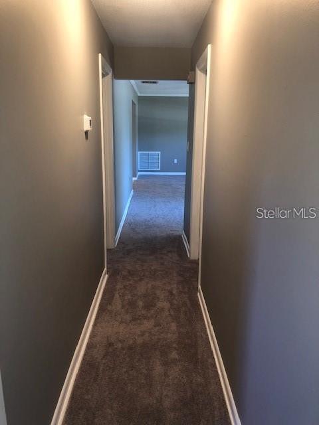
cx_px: 160
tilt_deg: -13.7
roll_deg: -0.4
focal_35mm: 28
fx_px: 344
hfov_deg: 49.7
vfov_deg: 63.4
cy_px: 212
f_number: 1.8
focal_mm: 4
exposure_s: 1/12
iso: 40
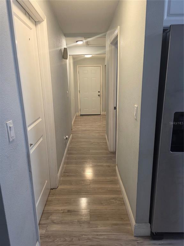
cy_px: 123
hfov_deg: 58.9
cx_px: 92
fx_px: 163
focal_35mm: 23
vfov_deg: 73.9
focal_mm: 6.3
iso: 250
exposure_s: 1/120
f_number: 1.7
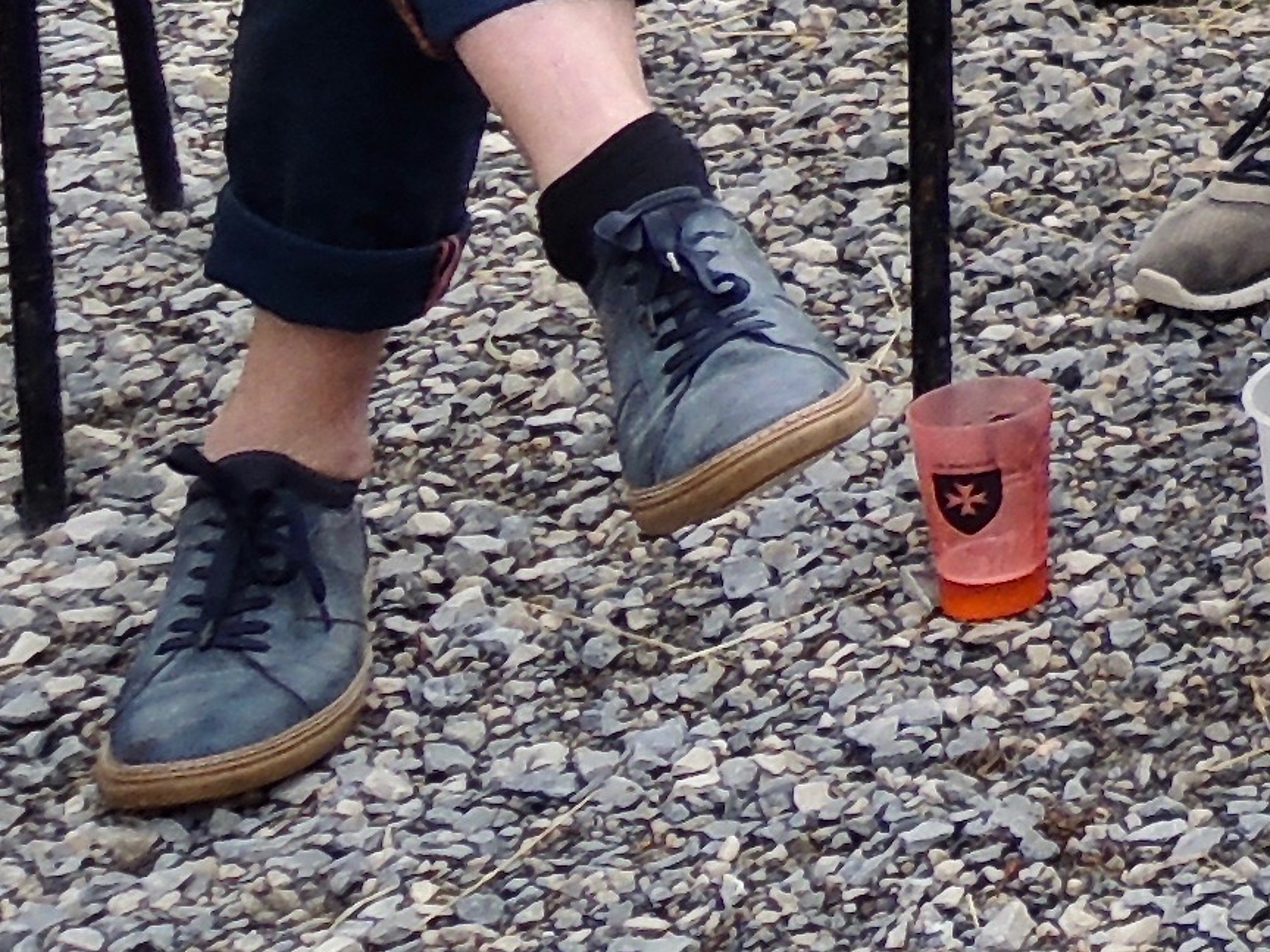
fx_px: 4696
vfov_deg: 10.7
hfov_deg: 11.7
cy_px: -917
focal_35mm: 128
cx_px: 3328
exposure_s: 1/100
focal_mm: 4.3
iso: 100
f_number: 2.8
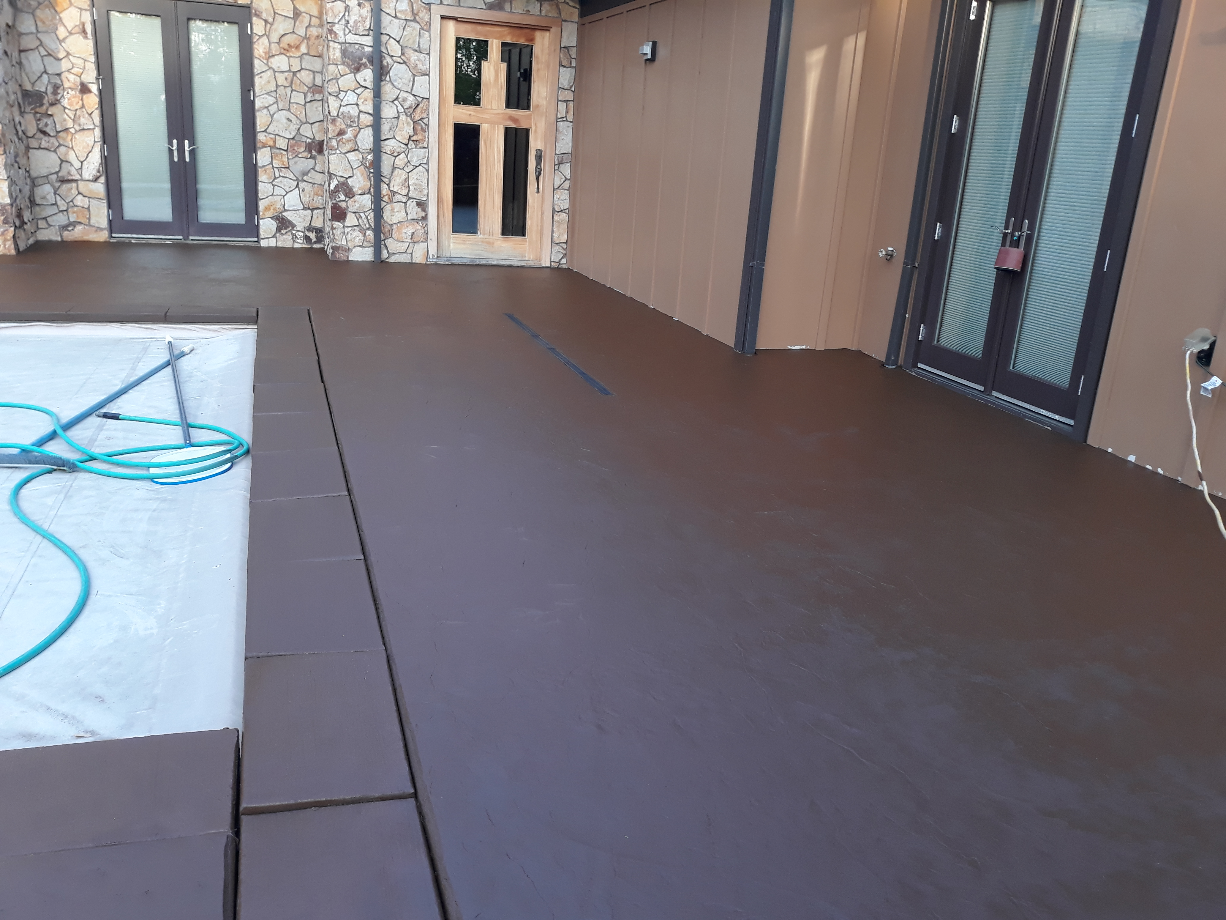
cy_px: 460
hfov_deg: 63.4
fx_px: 992
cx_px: 613
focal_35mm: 28
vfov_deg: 49.7
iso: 64
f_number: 1.7
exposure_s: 1/120
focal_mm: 3.7
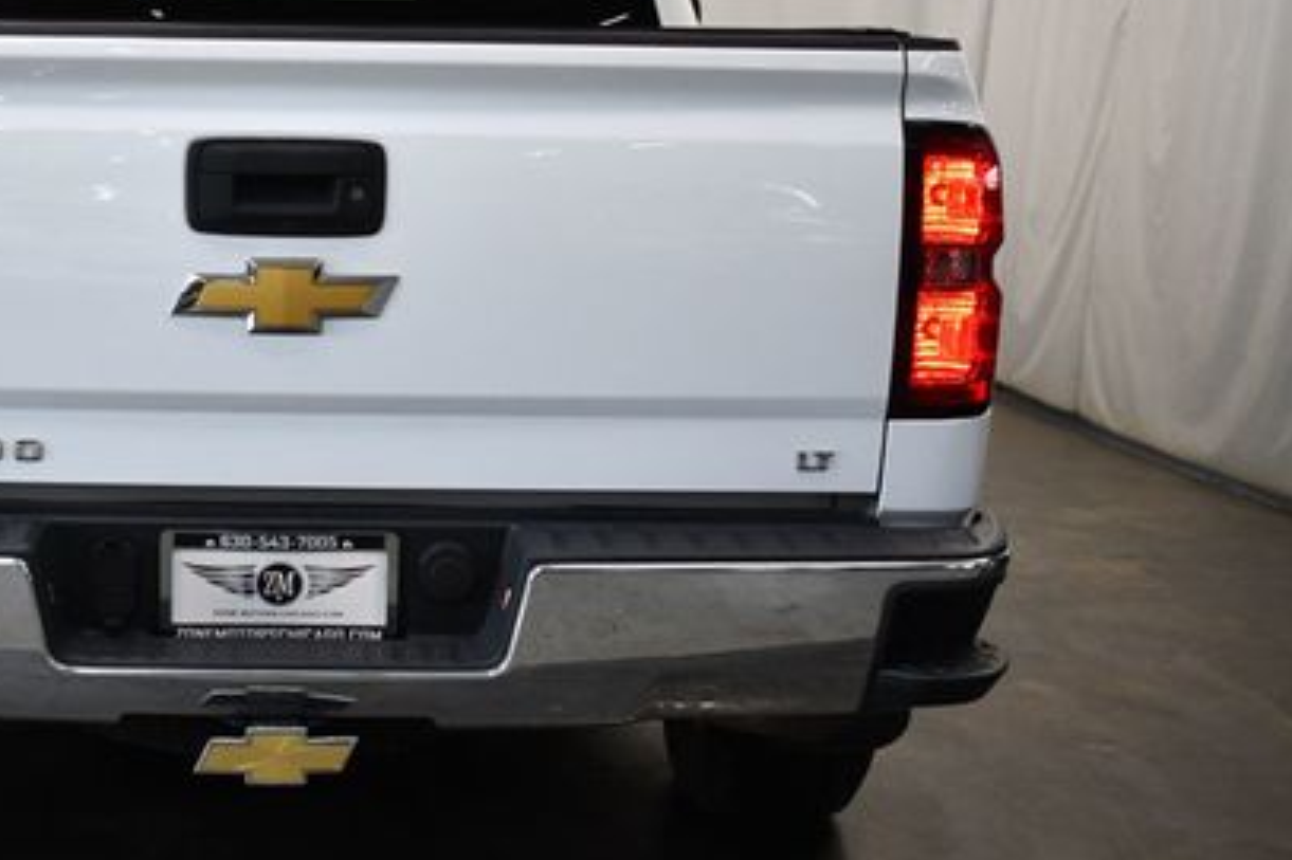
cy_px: 321
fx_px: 2368
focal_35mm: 66
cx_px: 283
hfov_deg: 29.9
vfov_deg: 20.6
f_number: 4.2
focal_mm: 28
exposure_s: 1/160
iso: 800
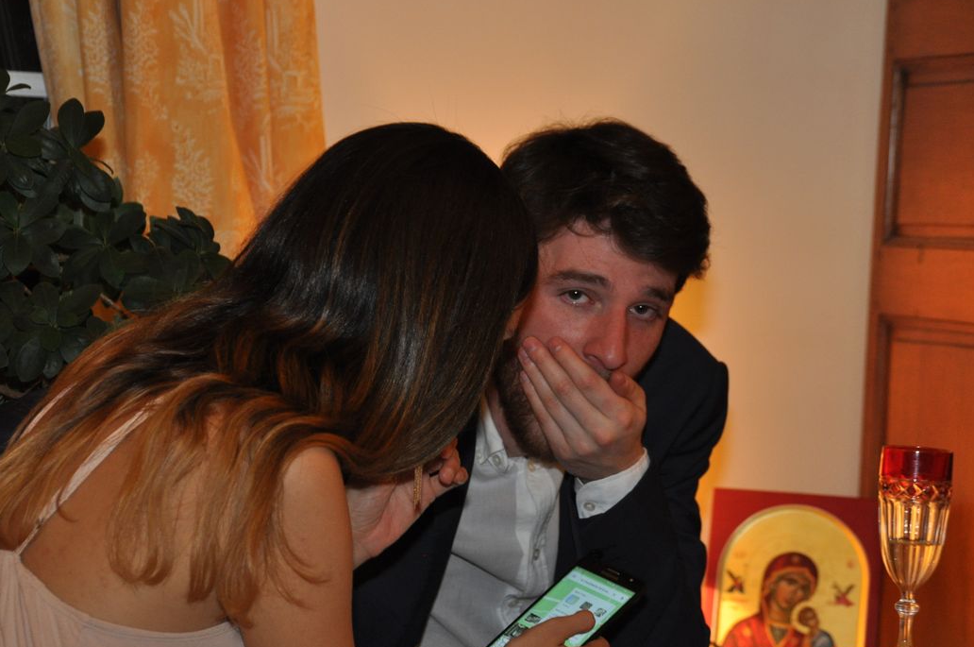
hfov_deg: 15.3
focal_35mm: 134
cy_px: 360
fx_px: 3620
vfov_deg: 10.2
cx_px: 406
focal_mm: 72
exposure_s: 1/60
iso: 800
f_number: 5.3
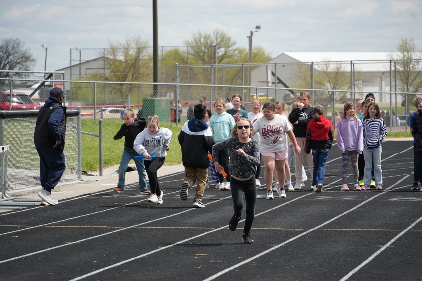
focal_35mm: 196
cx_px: 211
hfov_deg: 10.5
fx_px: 2304
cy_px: 140
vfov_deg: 7.0
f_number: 5.6
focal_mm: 131
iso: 1000
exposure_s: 1/4000
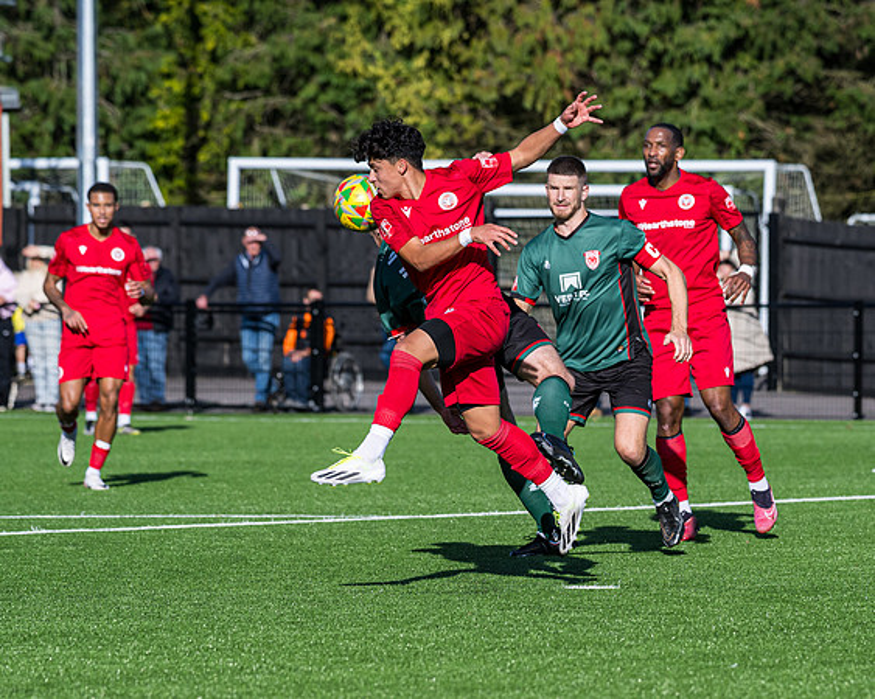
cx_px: 415
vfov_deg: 5.6
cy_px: 528
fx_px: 7101
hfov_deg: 7.1
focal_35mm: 274
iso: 200
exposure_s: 1/3200
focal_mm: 135
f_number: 4
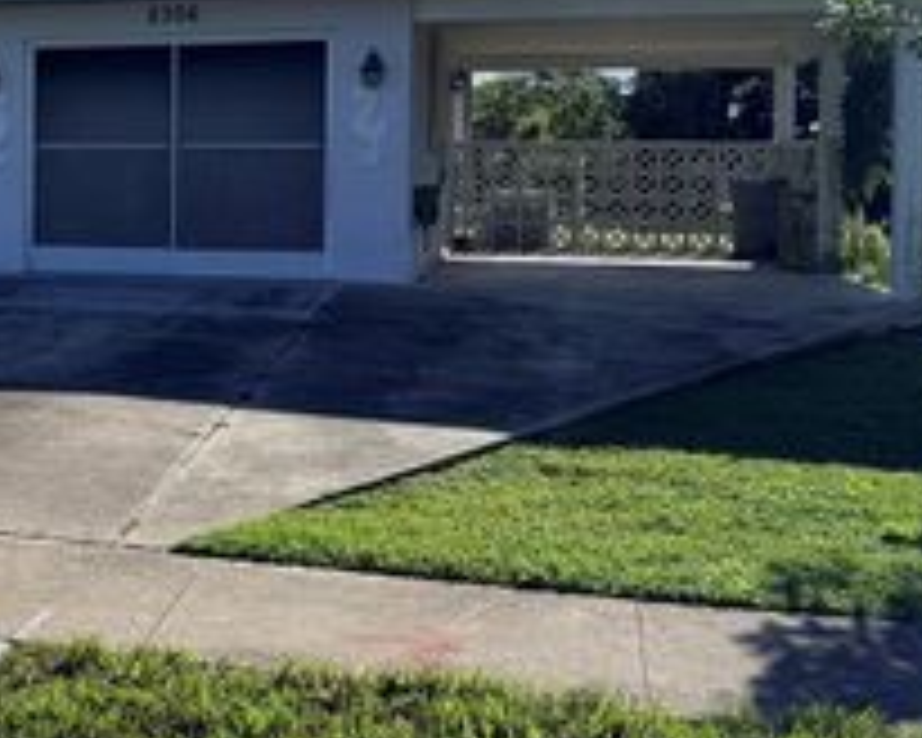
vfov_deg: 26.4
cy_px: 200
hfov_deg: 30.2
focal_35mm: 57
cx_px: -45
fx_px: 1555
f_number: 1.78
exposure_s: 1/8130
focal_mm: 6.76
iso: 80
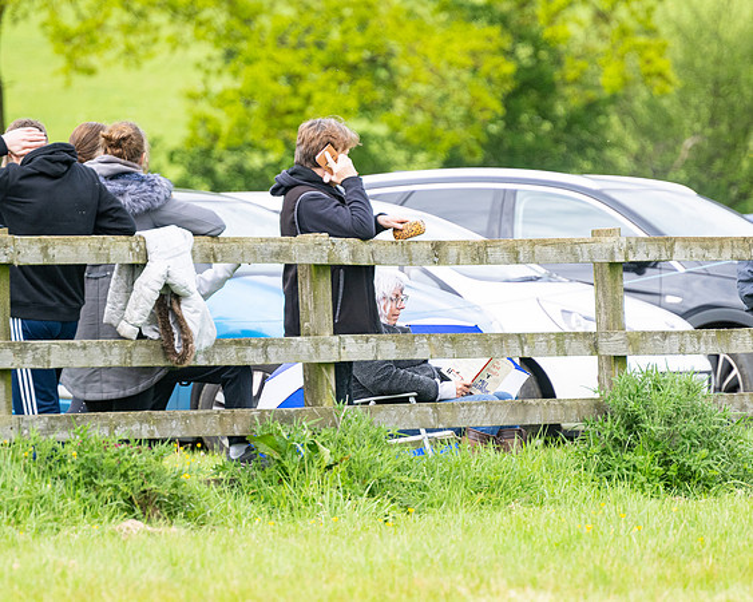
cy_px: 301
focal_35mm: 439
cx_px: 396
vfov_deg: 3.5
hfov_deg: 4.4
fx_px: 9789
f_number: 4
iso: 400
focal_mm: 260
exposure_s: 1/1600
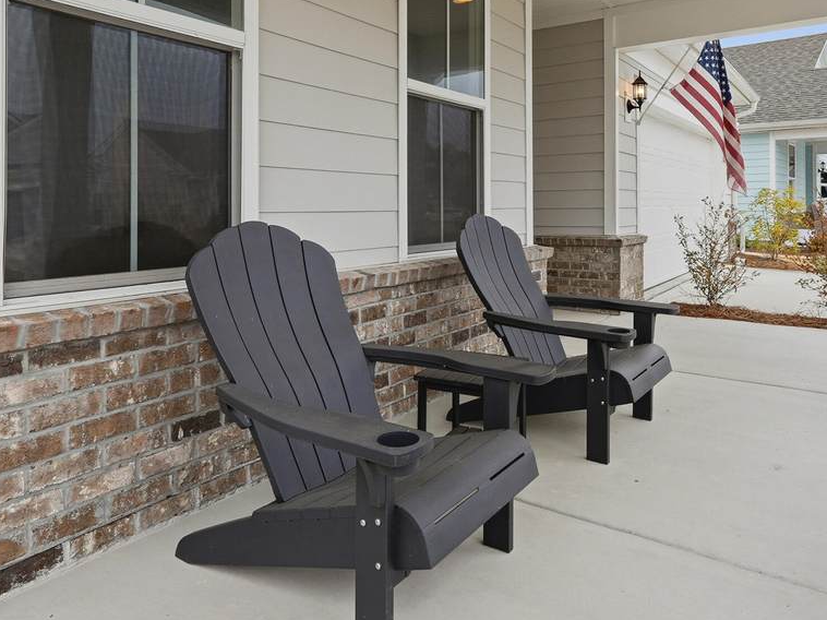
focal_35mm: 26
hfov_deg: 67.1
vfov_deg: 51.9
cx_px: 462
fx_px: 621
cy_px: 199
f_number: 9
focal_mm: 16
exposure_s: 1/2500
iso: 320
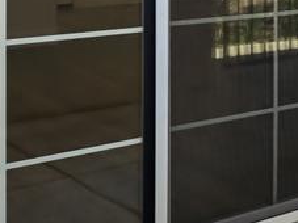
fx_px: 766
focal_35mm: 89
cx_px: 503
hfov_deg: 18.3
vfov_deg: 15.6
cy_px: -87
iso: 500
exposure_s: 1/80
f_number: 11
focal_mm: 14
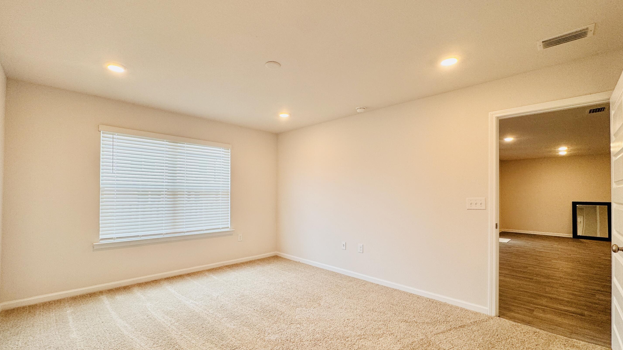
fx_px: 264
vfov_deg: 67.0
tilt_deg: +0.5
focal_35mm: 16
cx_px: 303
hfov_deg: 99.3
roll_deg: -0.8
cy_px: 188
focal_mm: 2.22
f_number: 2.2
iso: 80
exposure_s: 1/120
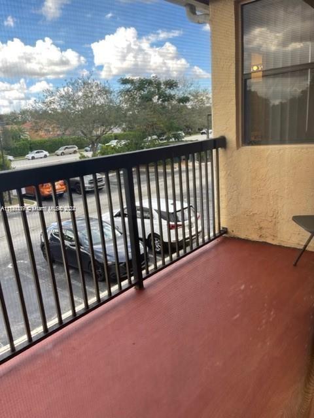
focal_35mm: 26
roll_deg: +5.4
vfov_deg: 67.3
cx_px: 157
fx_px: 314
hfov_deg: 53.1
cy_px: 209
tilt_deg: -14.7
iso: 32
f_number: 1.6
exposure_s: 1/173
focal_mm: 5.1
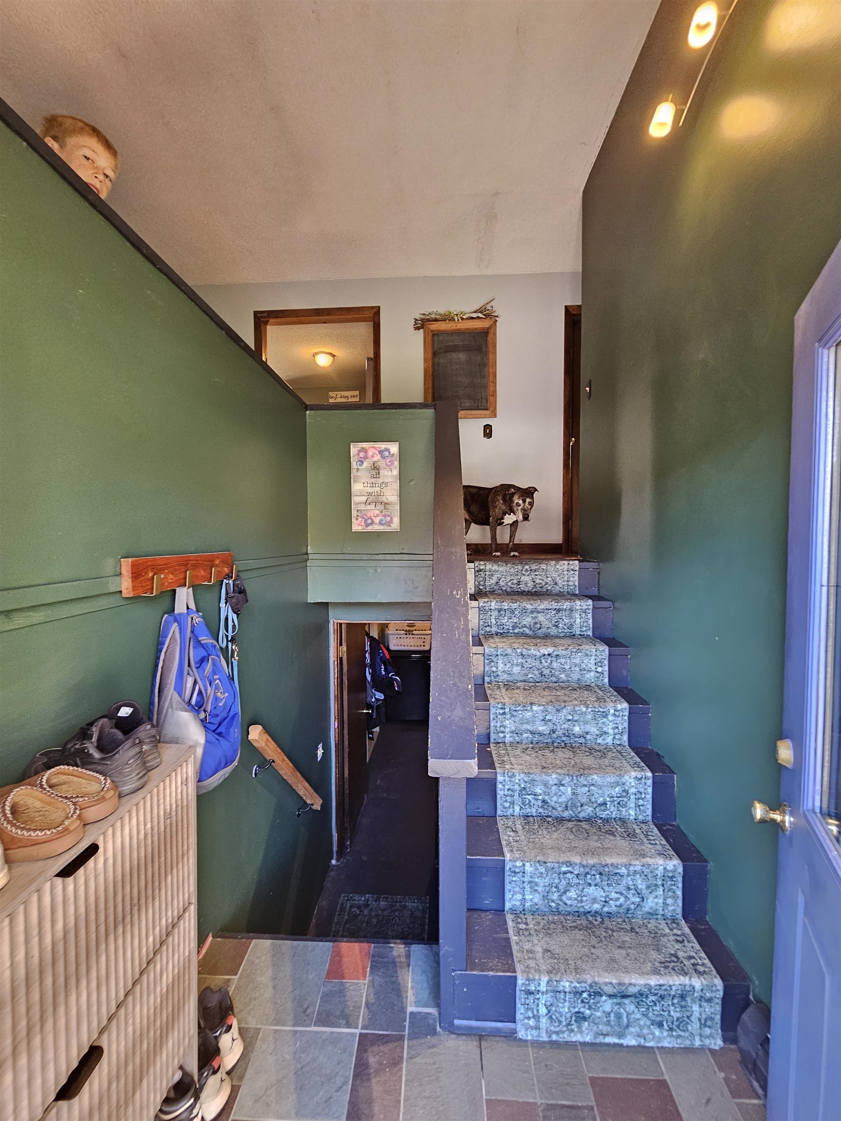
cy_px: 560
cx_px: 420
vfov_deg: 106.2
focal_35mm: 13
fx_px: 421
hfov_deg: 89.9
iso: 320
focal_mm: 2.2
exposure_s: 1/40
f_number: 2.2
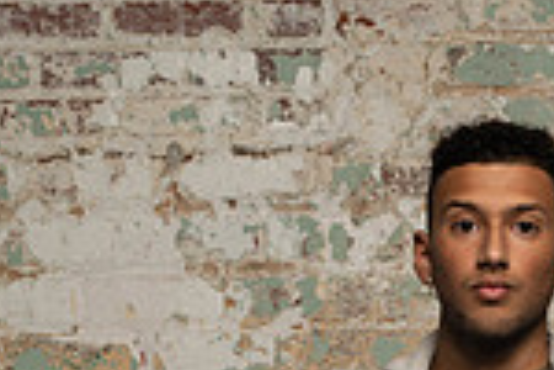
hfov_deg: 8.1
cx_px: 500
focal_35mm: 255
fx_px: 3924
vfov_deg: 5.3
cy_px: 825
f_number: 6.3
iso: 200
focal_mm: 85
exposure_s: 1/160
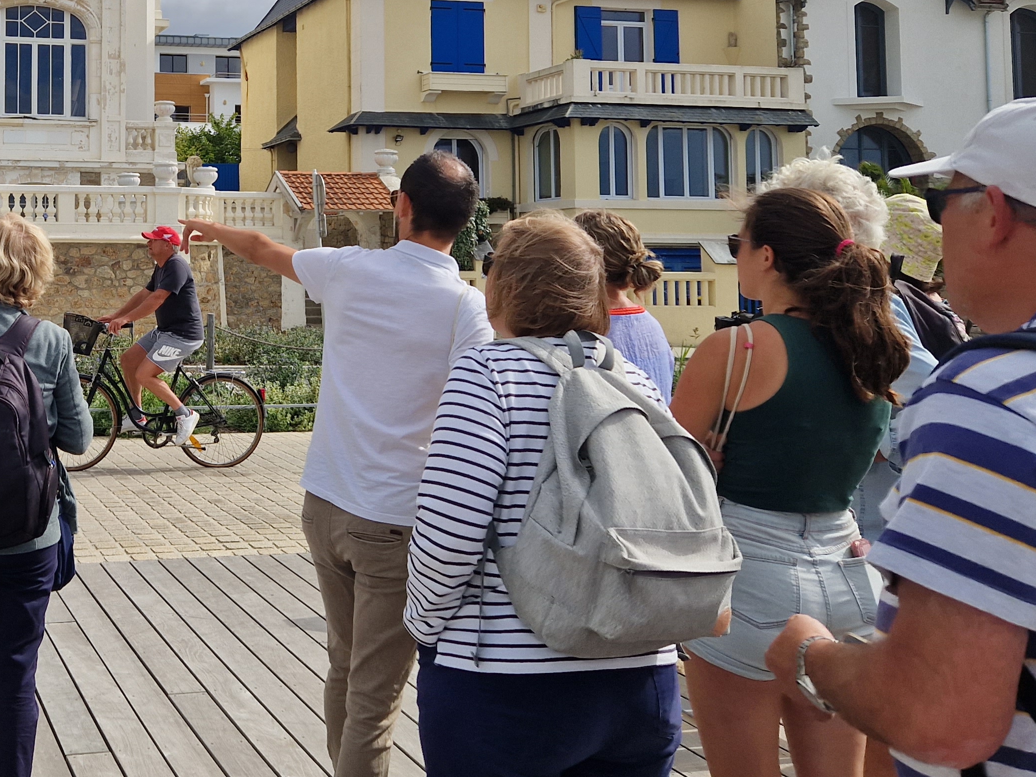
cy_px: 179
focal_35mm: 44
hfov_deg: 40.4
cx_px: 145
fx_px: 1317
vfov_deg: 32.2
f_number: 1.8
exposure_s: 1/3576
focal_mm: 5.4
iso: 50
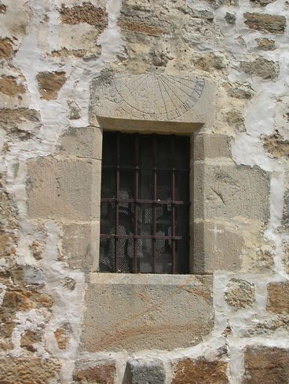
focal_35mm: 67
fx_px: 745
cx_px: 144
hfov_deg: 21.9
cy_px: 192
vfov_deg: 29.0
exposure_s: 1/813
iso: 50
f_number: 3.6
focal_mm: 10.2
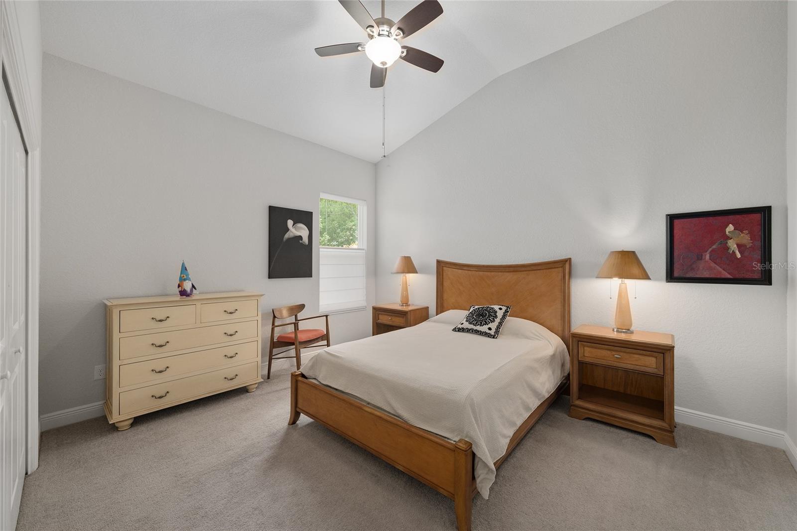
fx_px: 310
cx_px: 398
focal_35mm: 14
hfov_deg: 104.3
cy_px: 266
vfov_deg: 81.2
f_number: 8
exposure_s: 1/15
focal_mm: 14
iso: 400
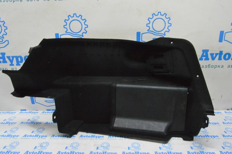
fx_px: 174
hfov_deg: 67.4
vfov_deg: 47.8
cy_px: 77
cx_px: 116
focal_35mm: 27
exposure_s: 1/20
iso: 6400
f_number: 20
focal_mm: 18
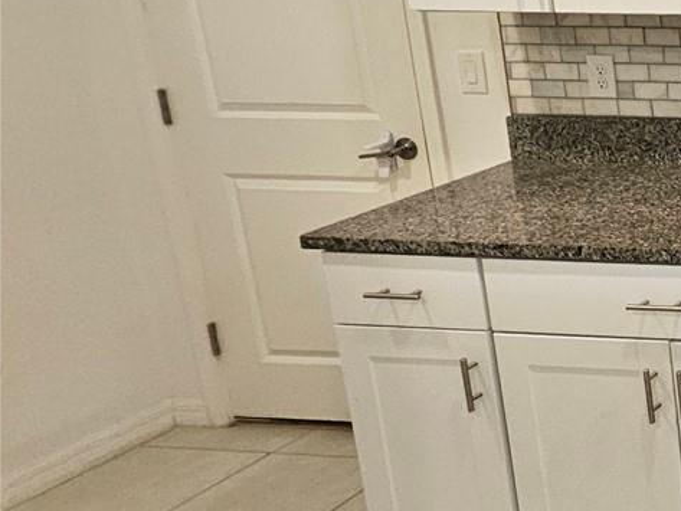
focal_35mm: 44
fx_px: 866
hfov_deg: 24.6
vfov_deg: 31.8
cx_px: 1150
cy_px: 85
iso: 160
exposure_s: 1/60
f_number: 2.2
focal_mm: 1.7
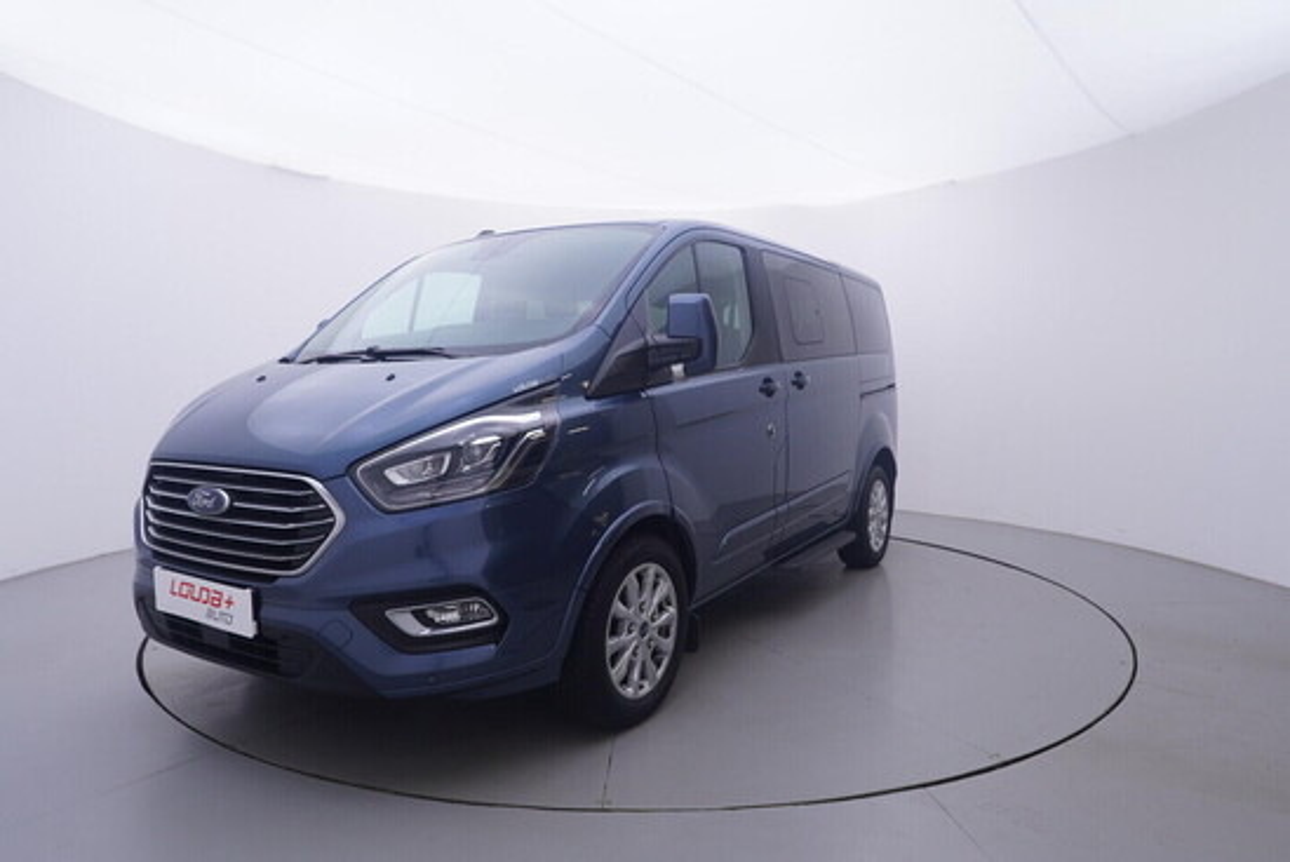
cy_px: 431
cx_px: 645
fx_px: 807
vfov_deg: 56.2
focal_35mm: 22
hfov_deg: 77.3
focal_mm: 15
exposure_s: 1/80
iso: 200
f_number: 5
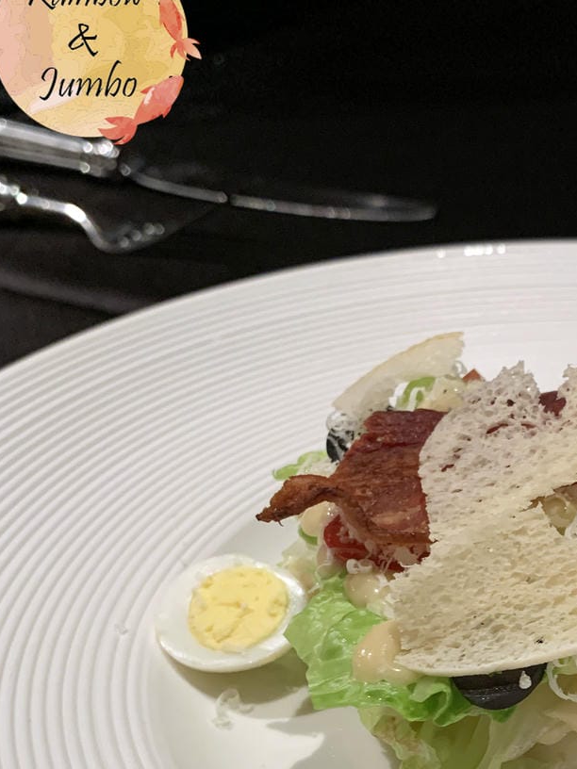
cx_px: 531
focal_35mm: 51
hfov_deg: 27.4
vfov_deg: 35.7
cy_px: 663
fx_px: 1133
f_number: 1.8
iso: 160
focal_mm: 4.25
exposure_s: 1/60
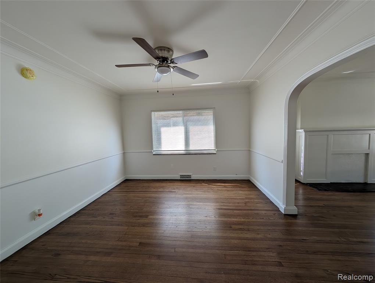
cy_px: 142
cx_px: 188
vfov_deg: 94.6
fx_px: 130
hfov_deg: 110.5
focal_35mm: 12
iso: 41
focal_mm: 2.23
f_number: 1.95
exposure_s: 1/105
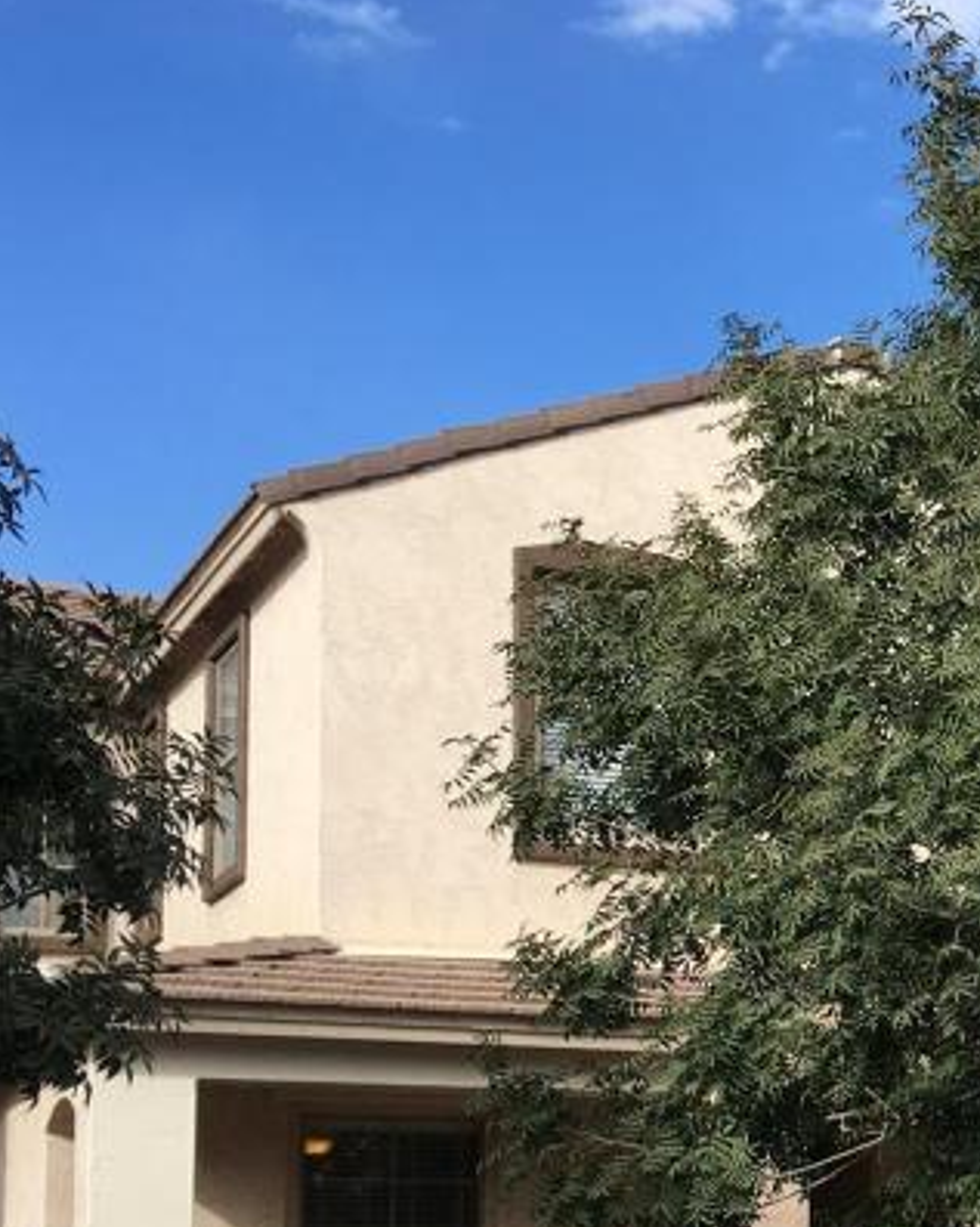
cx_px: 1275
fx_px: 2650
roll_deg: +0.8
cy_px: 1074
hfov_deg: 19.3
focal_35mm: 73
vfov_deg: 25.4
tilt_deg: +7.1
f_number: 2.2
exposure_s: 1/962
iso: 25
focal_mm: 4.15
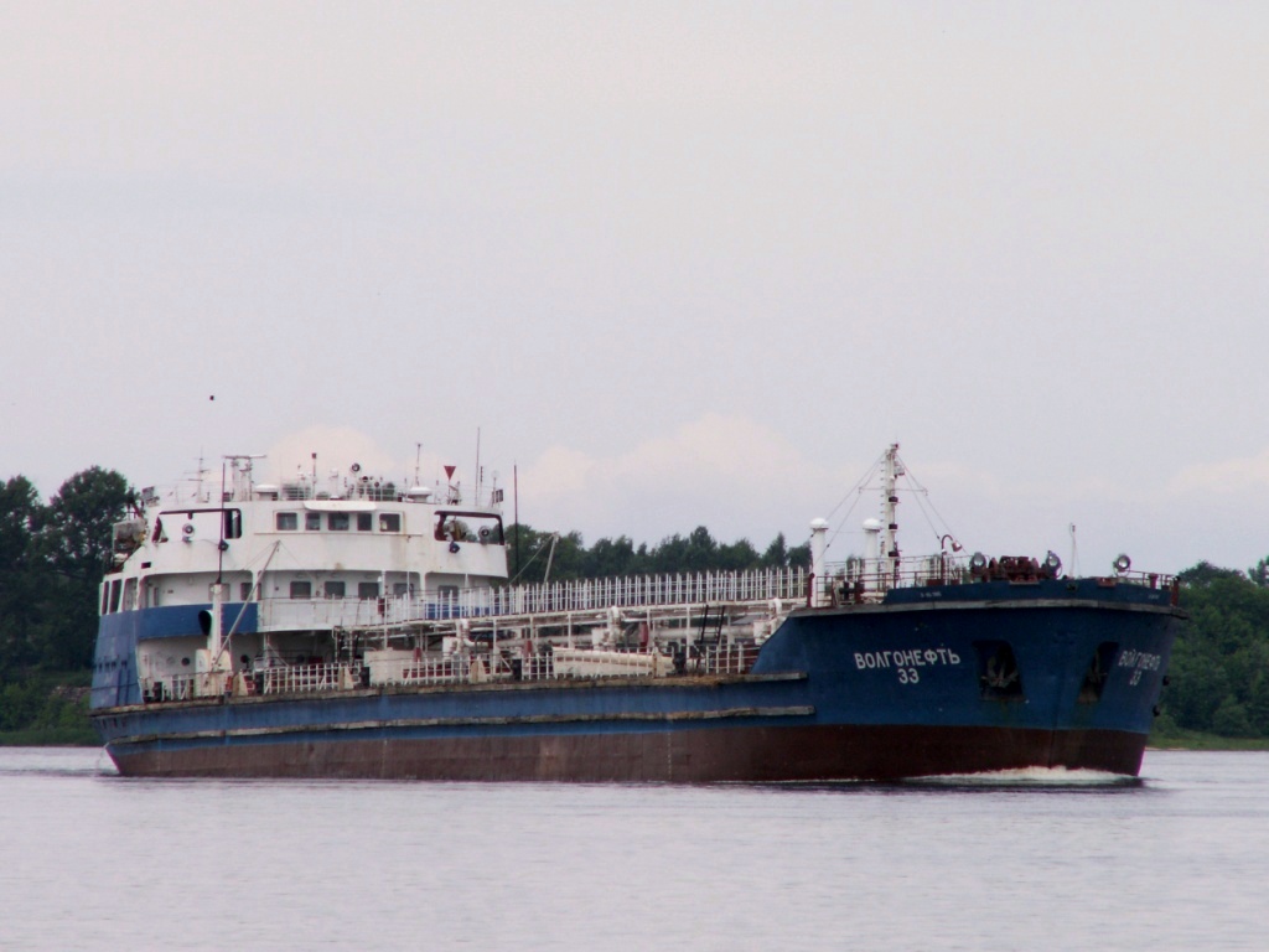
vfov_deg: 3.5
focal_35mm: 420
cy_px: 476
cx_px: 634
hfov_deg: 4.7
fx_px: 15397
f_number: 5
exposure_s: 1/1000
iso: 100
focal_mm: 69.45
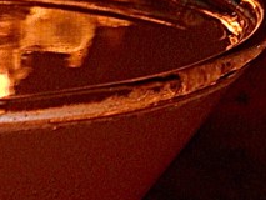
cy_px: 61
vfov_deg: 12.8
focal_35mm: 116
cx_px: -91
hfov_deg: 16.0
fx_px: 892
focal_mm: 4.12
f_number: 2.4
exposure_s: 1/140
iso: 200
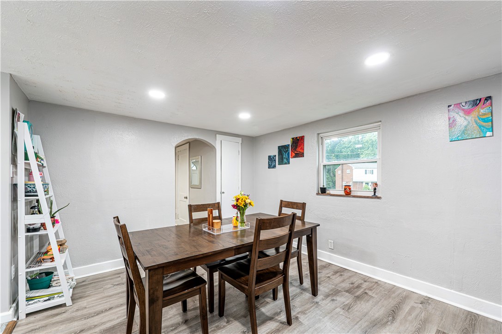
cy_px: 167
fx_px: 195
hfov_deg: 104.3
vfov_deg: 81.1
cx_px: 251
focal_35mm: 14
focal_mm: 14
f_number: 8
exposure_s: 1/30
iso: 1600
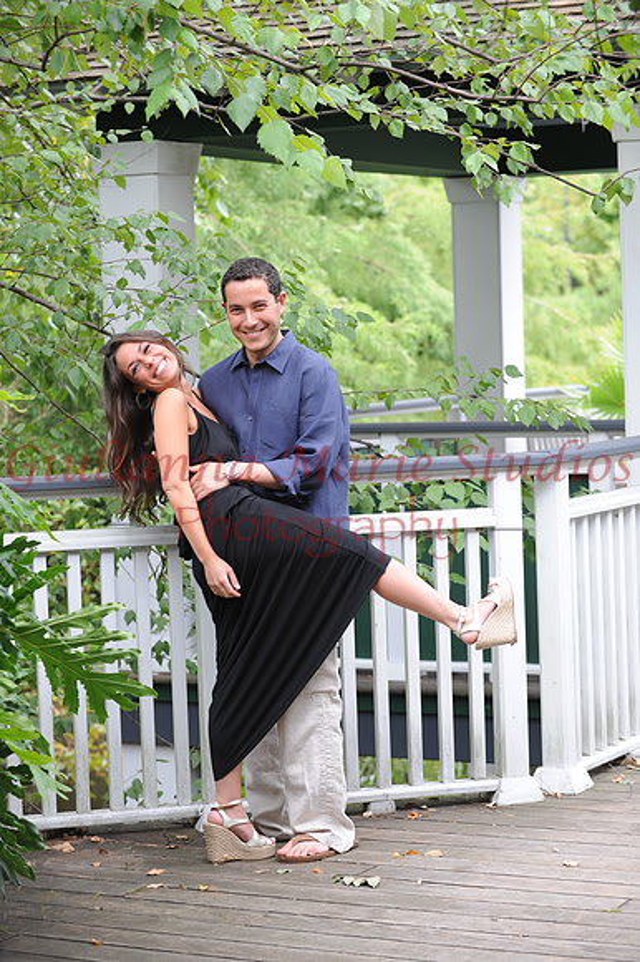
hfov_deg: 15.2
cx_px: 320
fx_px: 2403
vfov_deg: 22.6
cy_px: 481
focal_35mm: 90
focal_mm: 90
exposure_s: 1/125
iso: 500
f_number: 5.6
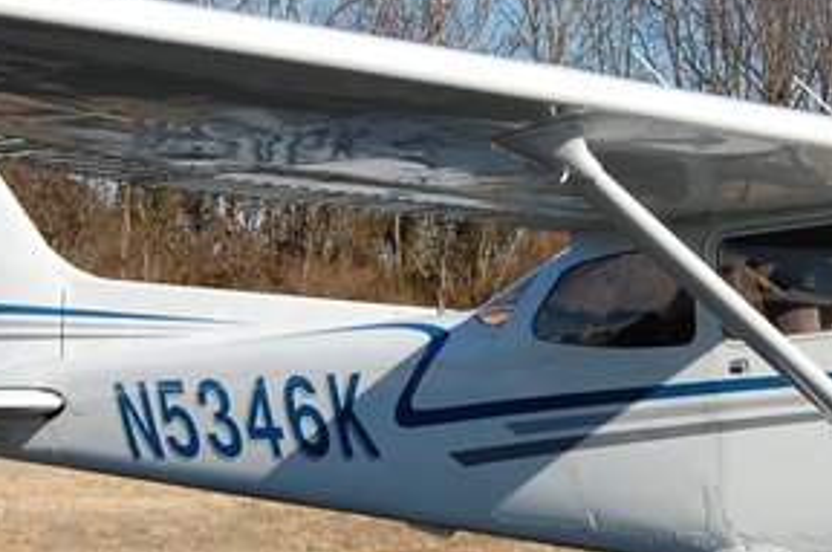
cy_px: 243
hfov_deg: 16.7
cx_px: 537
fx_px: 2833
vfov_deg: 11.1
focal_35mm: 123
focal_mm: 23
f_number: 10
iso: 200
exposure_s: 1/400
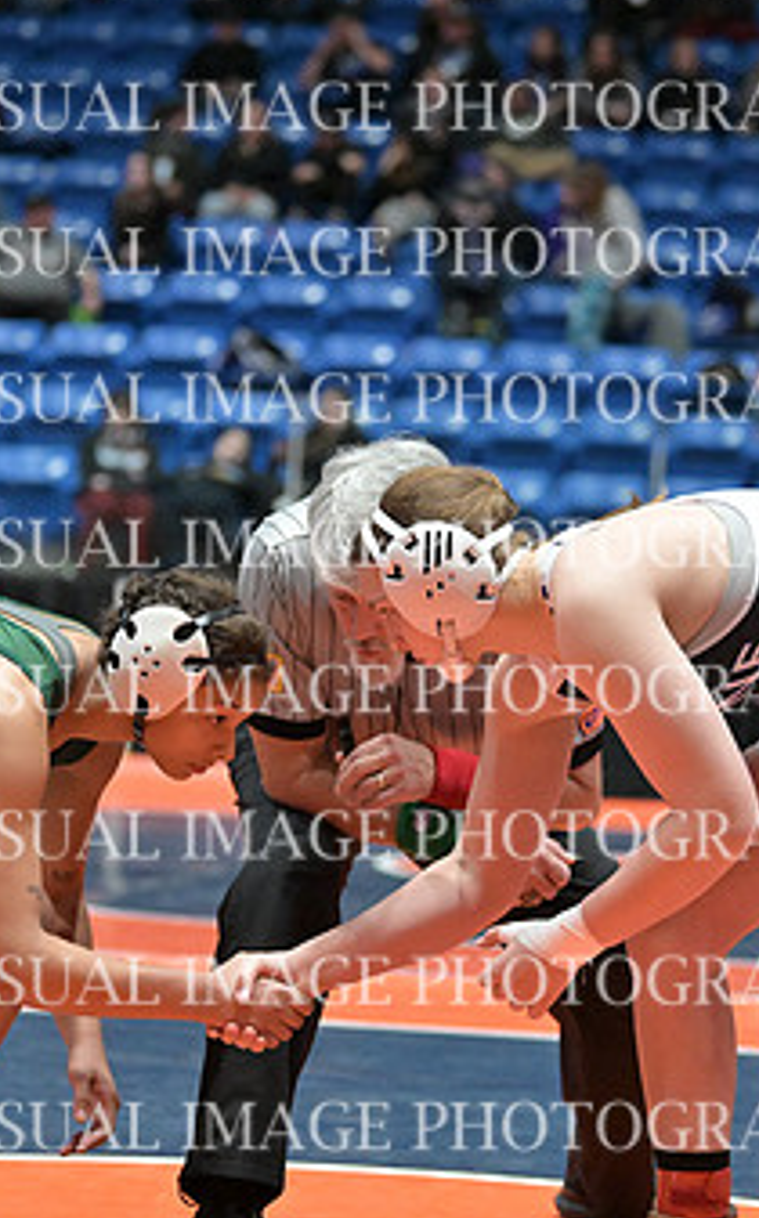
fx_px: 5008
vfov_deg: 13.9
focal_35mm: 151
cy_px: 616
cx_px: 394
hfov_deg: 8.7
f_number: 2.8
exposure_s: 1/800
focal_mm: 86
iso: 6400
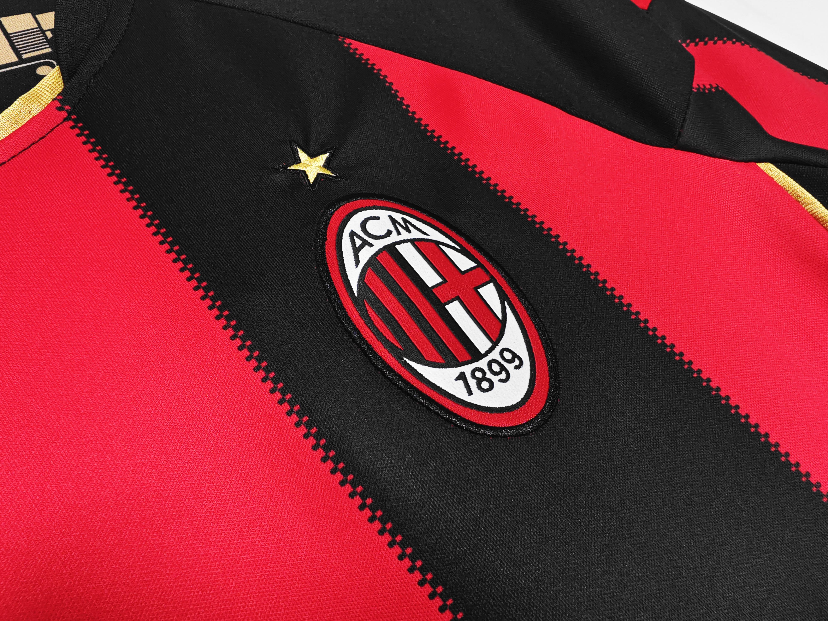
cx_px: 414
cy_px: 310
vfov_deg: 58.9
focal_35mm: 23
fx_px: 550
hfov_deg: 73.9
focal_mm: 2.59
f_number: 2.2
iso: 133
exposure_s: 1/60
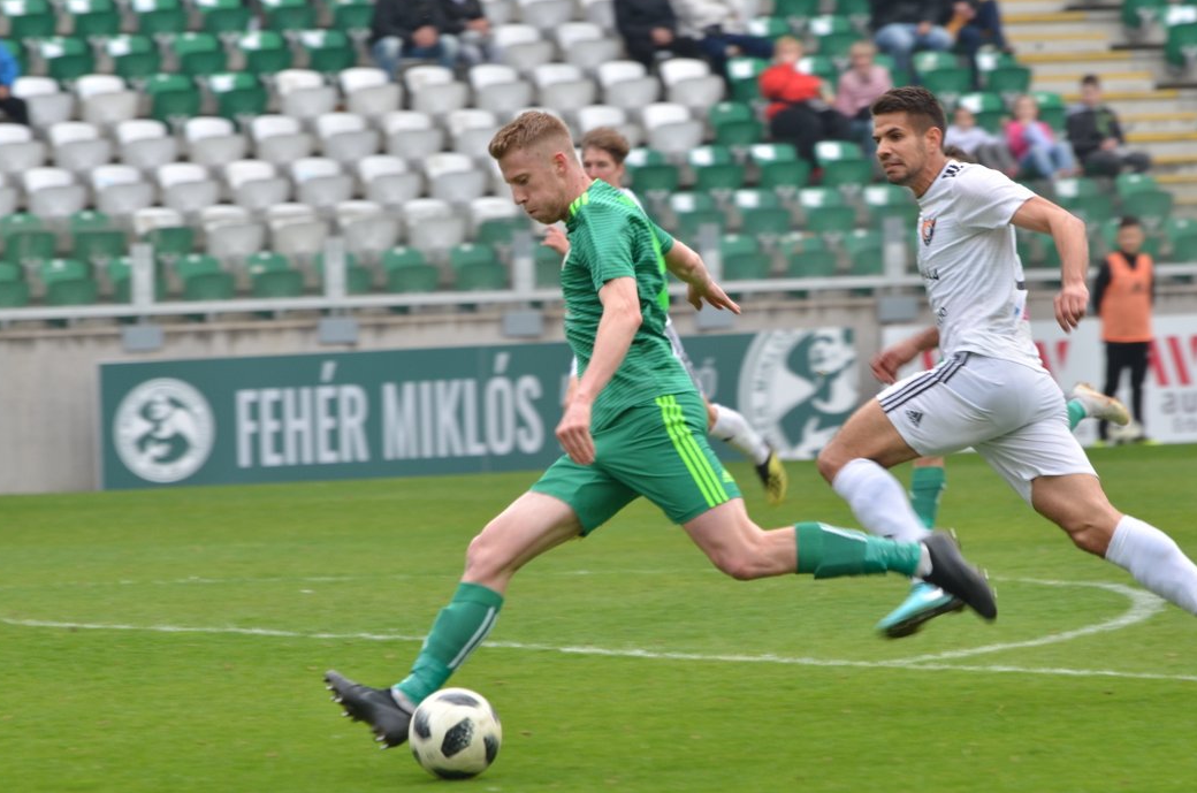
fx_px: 11482
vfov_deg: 4.0
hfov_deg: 6.0
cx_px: 676
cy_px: 368
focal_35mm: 346
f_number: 6.3
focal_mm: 200
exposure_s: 1/250
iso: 250
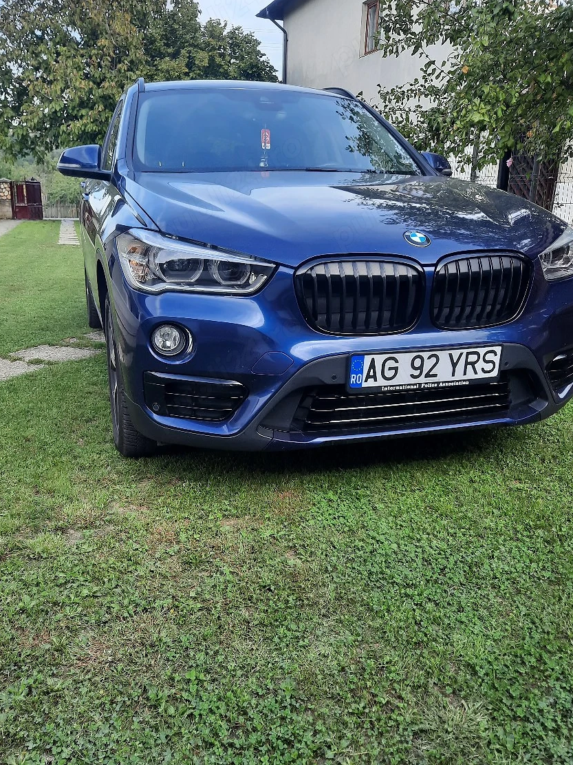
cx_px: 273
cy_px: 398
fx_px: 662
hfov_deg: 46.8
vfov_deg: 59.9
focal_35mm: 30
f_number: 2
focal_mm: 4.6
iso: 32
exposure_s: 1/127
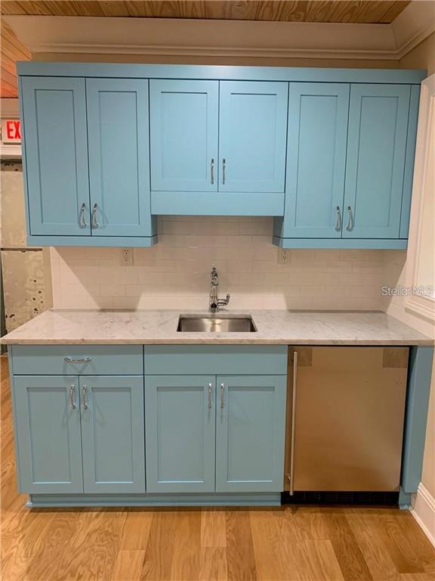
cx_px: 218
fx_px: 436
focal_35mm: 26
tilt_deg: -9.3
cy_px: 290
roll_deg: -0.9
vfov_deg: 67.3
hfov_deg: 53.1
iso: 160
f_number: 1.8
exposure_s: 1/60
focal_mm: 4.25
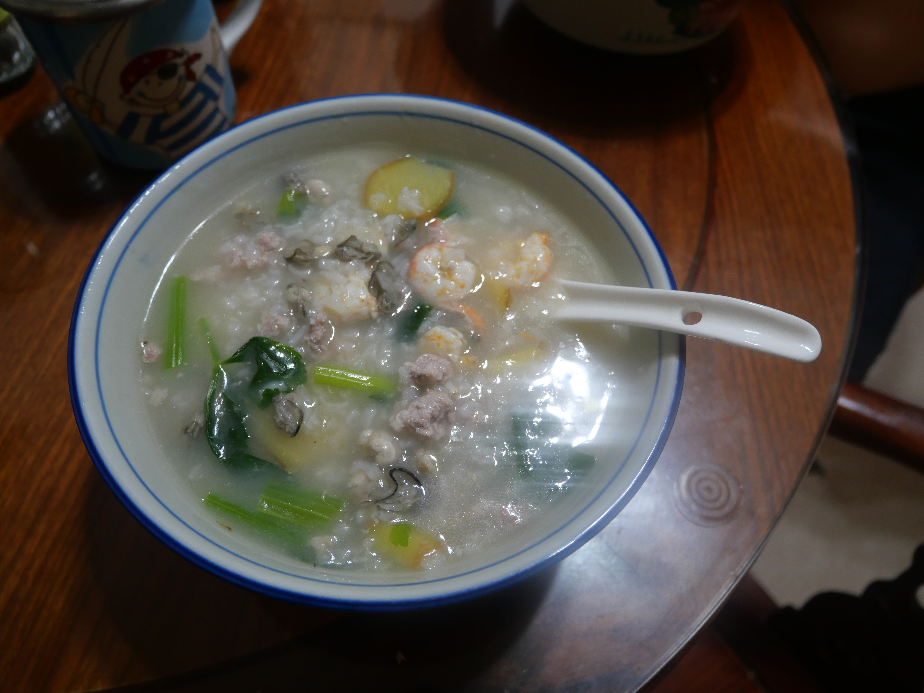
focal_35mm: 24
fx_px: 641
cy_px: 346
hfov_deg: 71.6
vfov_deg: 56.8
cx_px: 462
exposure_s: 1/60
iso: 640
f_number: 3.5
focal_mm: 12
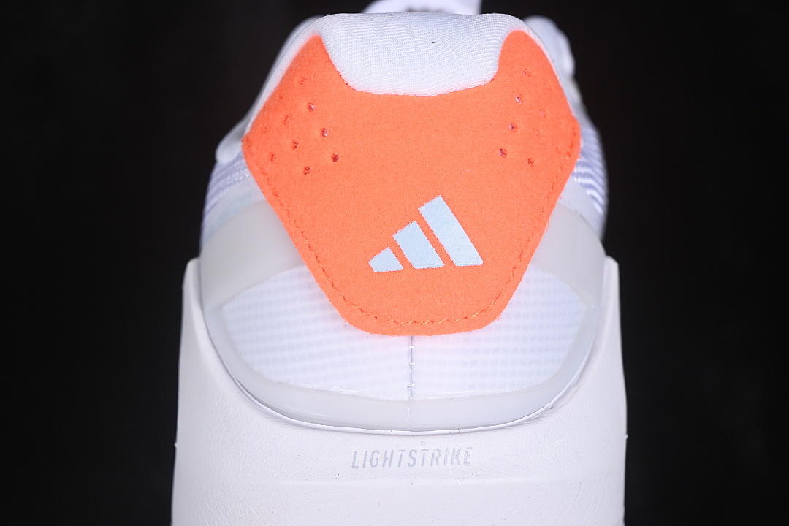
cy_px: 263
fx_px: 1644
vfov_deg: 18.2
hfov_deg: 27.0
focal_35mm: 75
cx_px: 394
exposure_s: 1/80
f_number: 7.1
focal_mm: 50
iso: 160
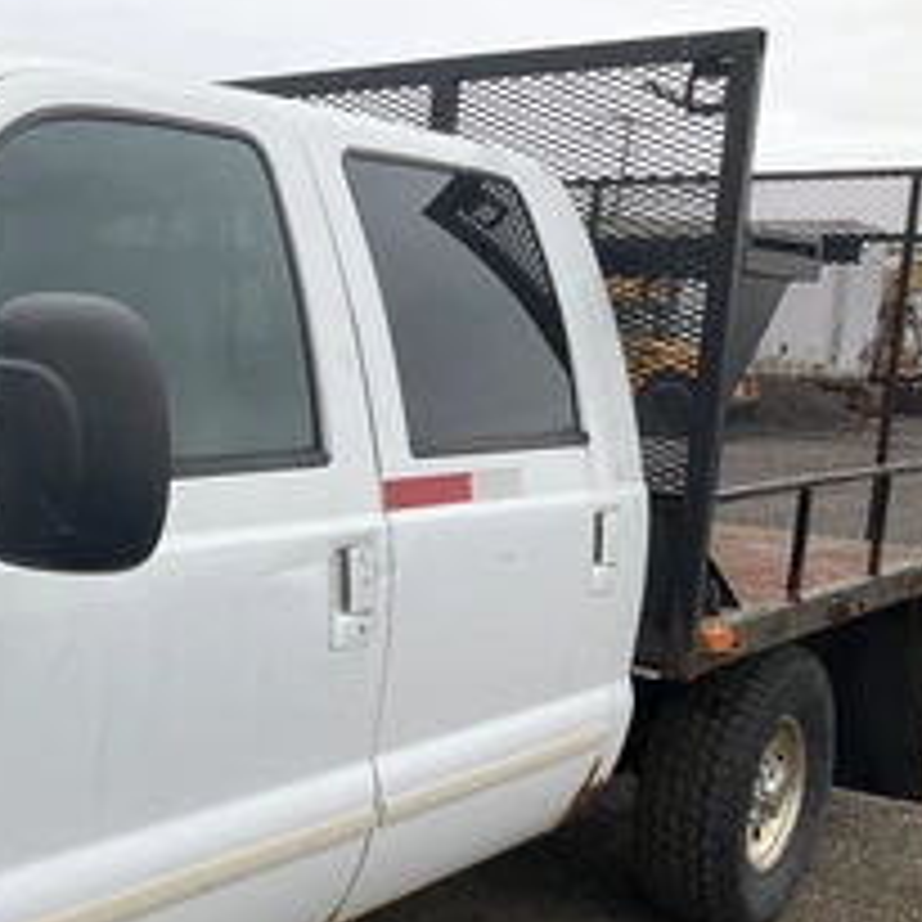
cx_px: 76
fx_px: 1507
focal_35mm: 50
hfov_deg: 32.2
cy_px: 567
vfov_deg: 33.9
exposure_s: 1/574
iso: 25
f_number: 1.8
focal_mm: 3
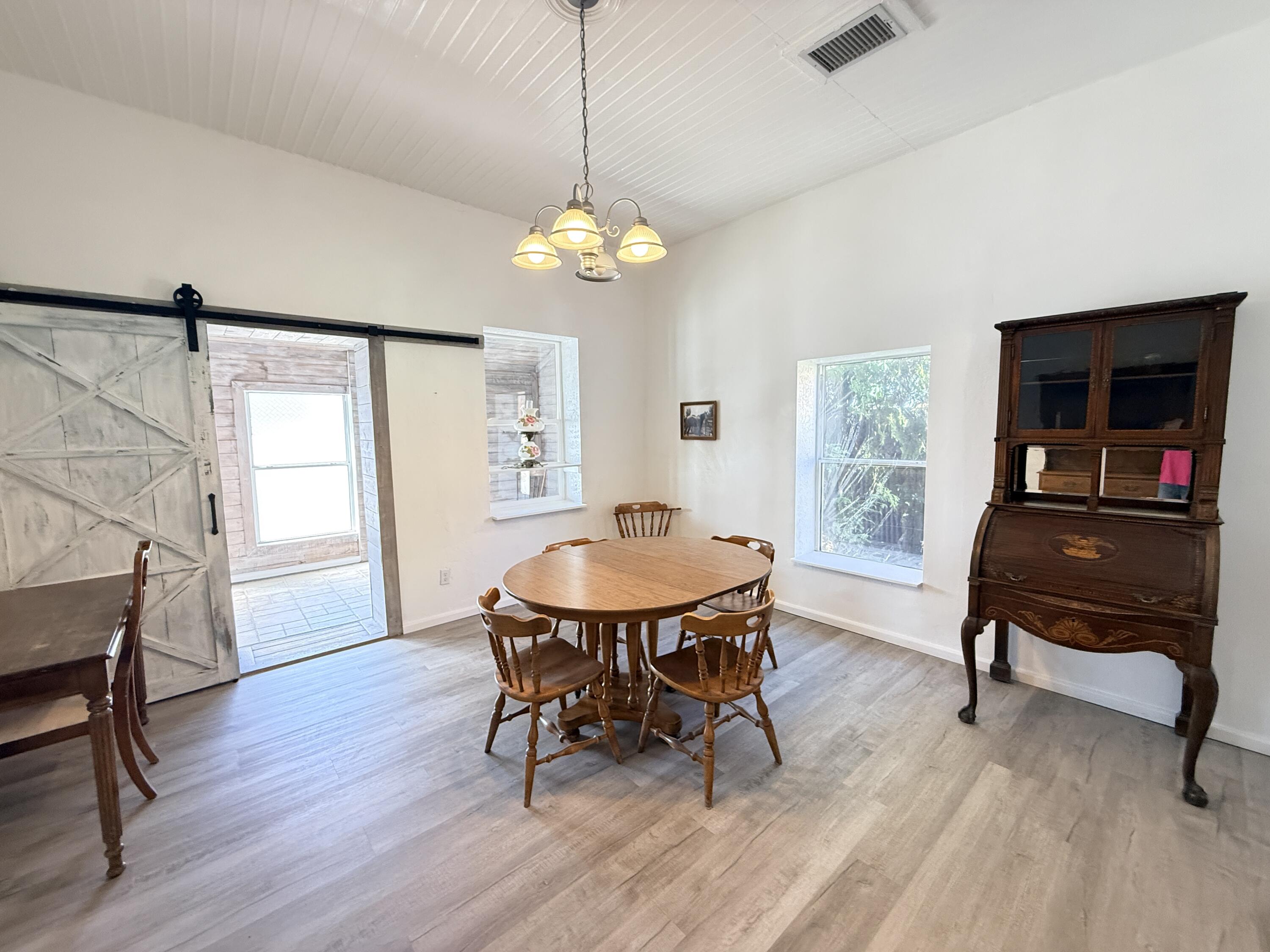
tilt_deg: -4.8
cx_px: 635
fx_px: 514
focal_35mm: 14
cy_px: 476
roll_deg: +1.6
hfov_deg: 102.1
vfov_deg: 85.7
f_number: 2.2
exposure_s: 1/120
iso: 500
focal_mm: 2.22
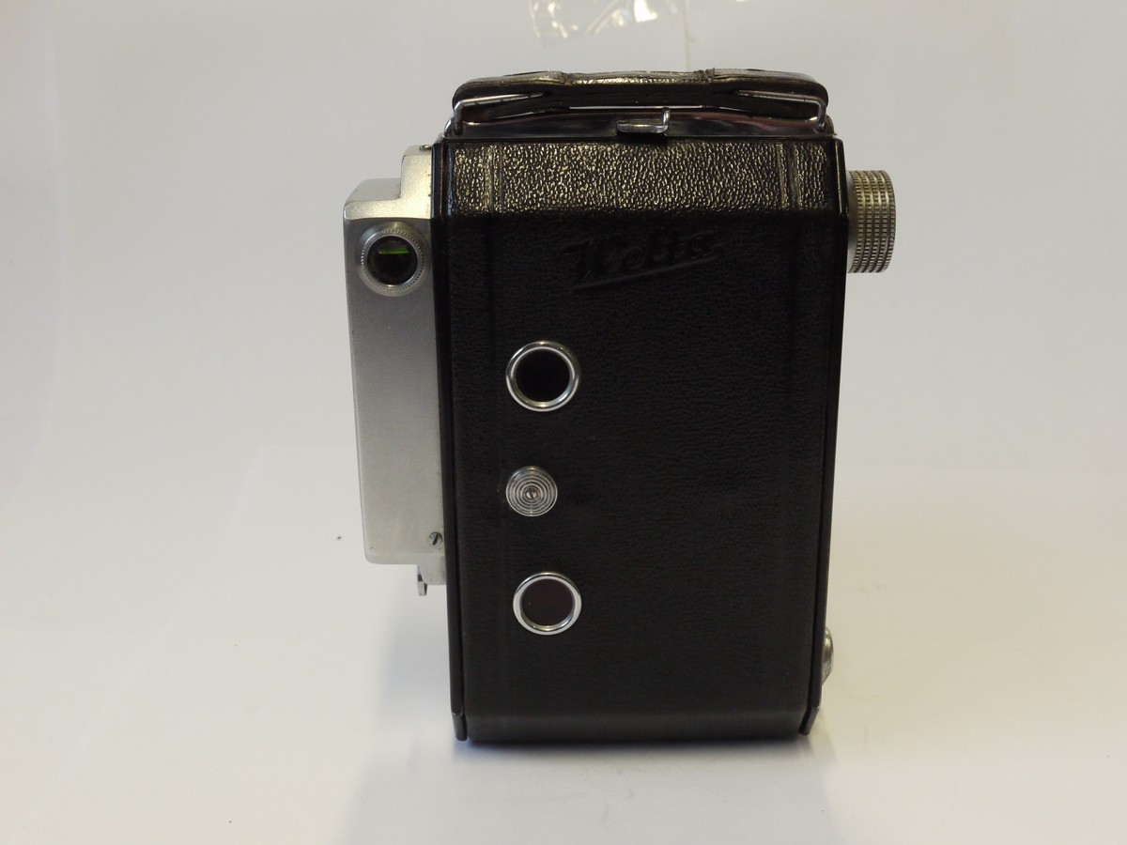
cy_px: 422
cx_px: 564
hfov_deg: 44.8
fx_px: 1367
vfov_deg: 34.3
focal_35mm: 42
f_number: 10
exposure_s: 1/30
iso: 800
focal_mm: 21
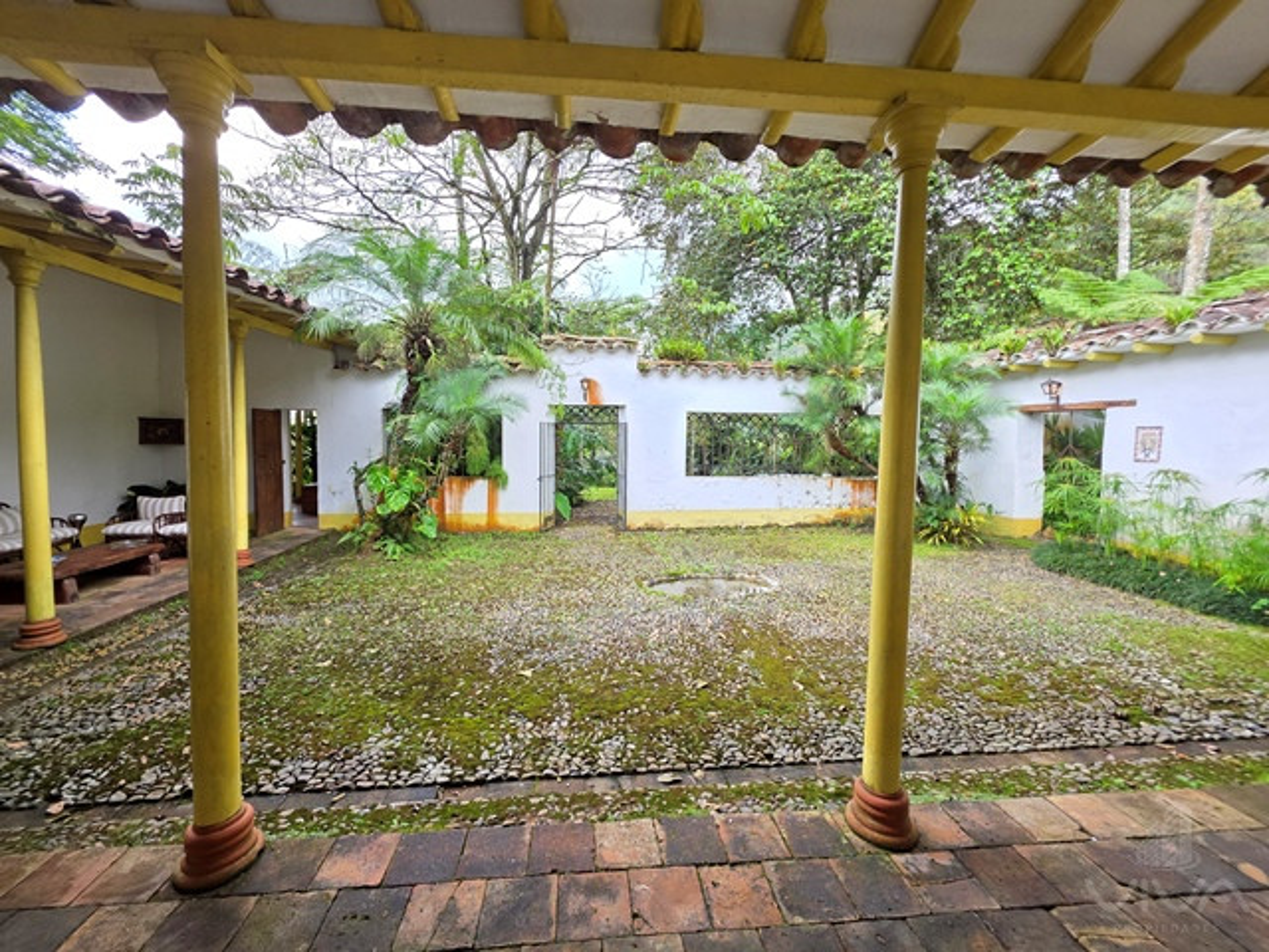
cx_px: 634
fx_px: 477
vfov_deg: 89.9
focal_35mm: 13
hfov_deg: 106.2
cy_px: 476
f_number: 1.9
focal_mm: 2.2
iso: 50
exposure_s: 1/120
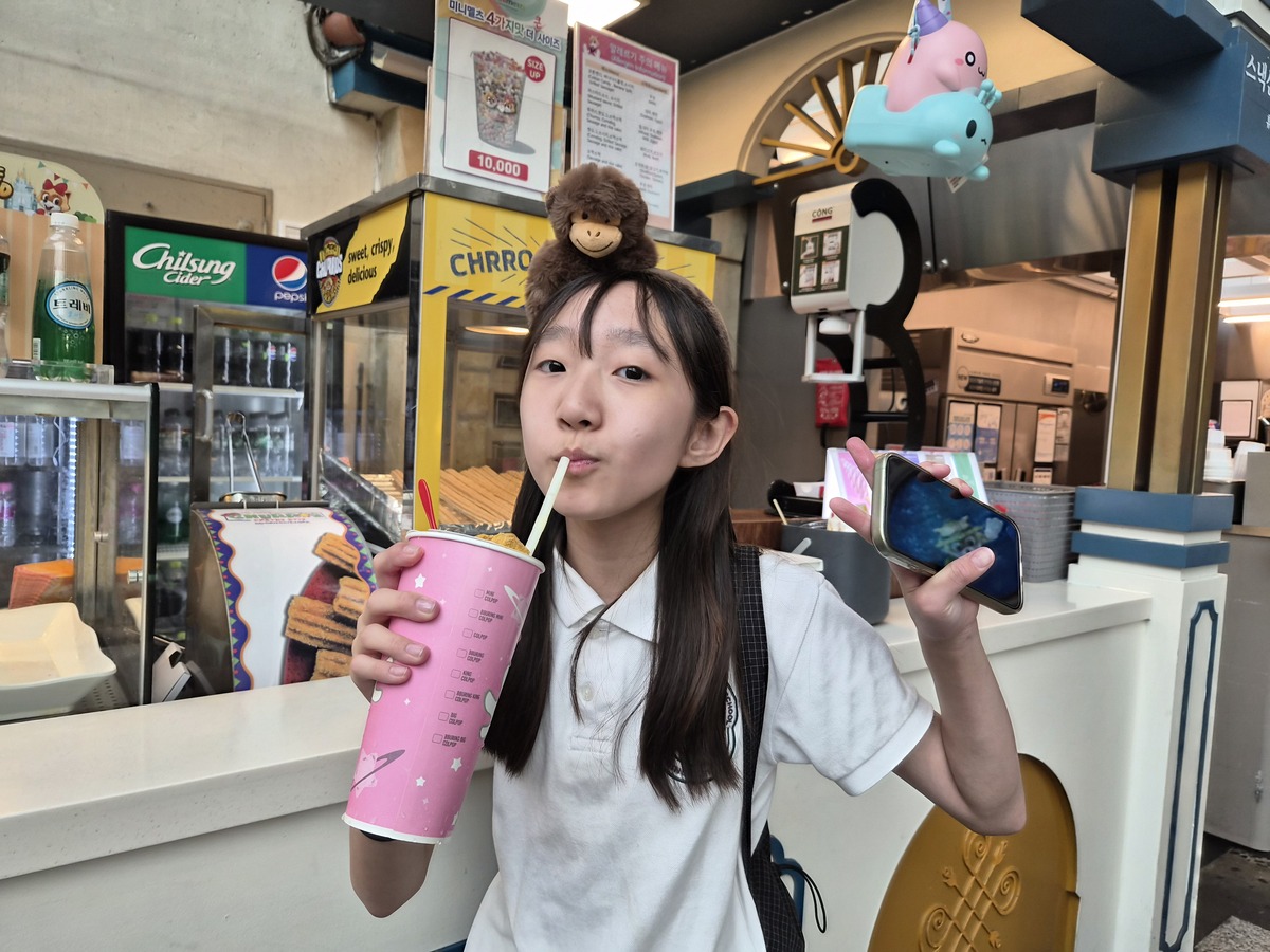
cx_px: 635
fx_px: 844
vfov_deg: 58.9
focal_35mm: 23
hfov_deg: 73.9
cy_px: 476
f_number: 1.8
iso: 80
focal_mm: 5.4
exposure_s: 1/120
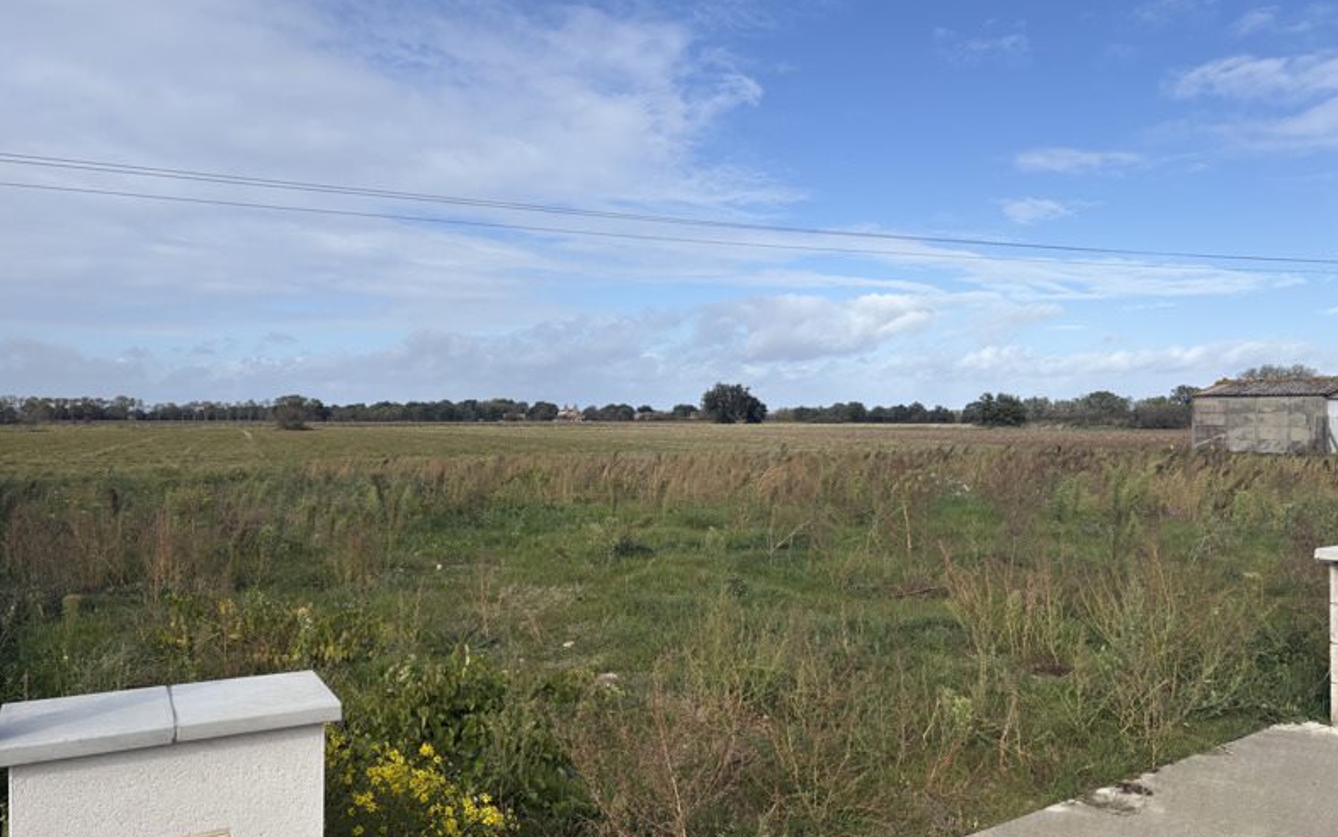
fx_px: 1021
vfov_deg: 44.5
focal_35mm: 28
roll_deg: +1.0
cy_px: 405
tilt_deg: +0.7
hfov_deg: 66.5
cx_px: 666
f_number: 1.6
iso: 50
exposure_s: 1/3831
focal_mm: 5.96
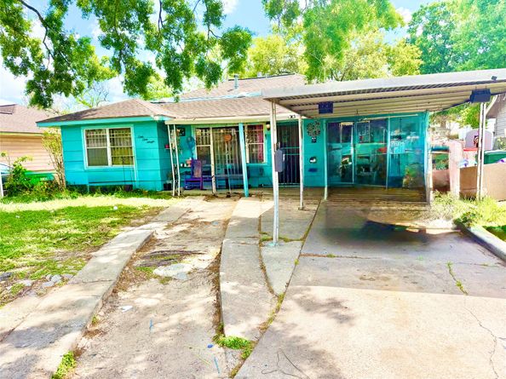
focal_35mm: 24
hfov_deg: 71.6
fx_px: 351
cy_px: 190
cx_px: 253
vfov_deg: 56.8
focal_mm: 6.76
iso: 80
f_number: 1.78
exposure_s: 1/2053
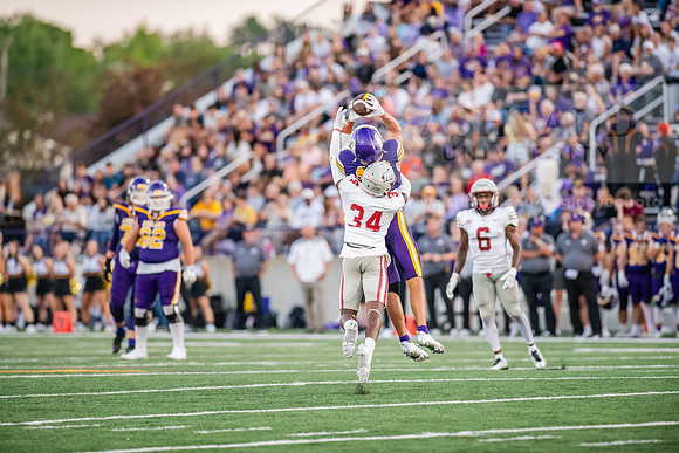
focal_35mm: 300
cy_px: 226
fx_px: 5659
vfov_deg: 4.6
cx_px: 340
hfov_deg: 6.9
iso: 3200
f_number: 3.2
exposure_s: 1/1000
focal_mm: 300
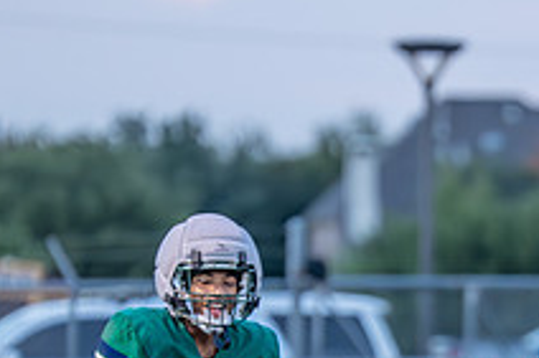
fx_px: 9754
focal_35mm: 652
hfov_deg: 3.2
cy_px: 495
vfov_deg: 2.1
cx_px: 532
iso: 1600
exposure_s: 1/1000
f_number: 2.8
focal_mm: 173
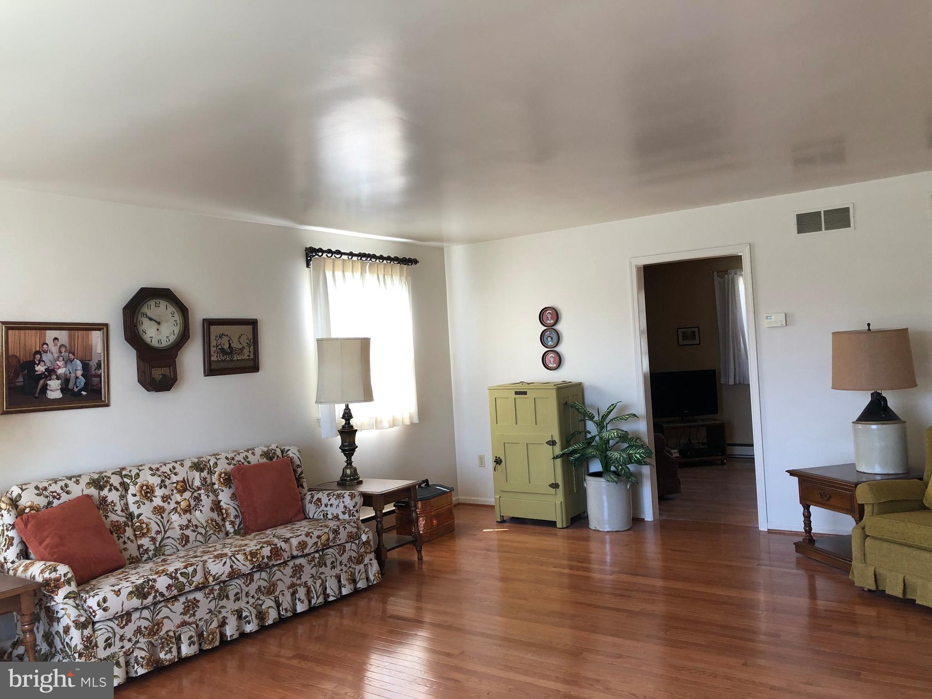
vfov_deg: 49.7
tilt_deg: +2.2
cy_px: 350
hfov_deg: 63.4
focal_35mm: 28
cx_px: 466
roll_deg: +4.0
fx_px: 754
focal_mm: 3.99
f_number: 1.8
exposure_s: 1/30
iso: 25
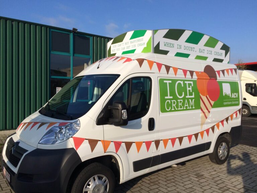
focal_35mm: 29
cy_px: 96
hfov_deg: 61.7
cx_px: 128
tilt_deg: -2.0
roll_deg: -0.1
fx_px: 215
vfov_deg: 48.2
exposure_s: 1/2415
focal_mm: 4.15
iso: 32
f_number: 2.2
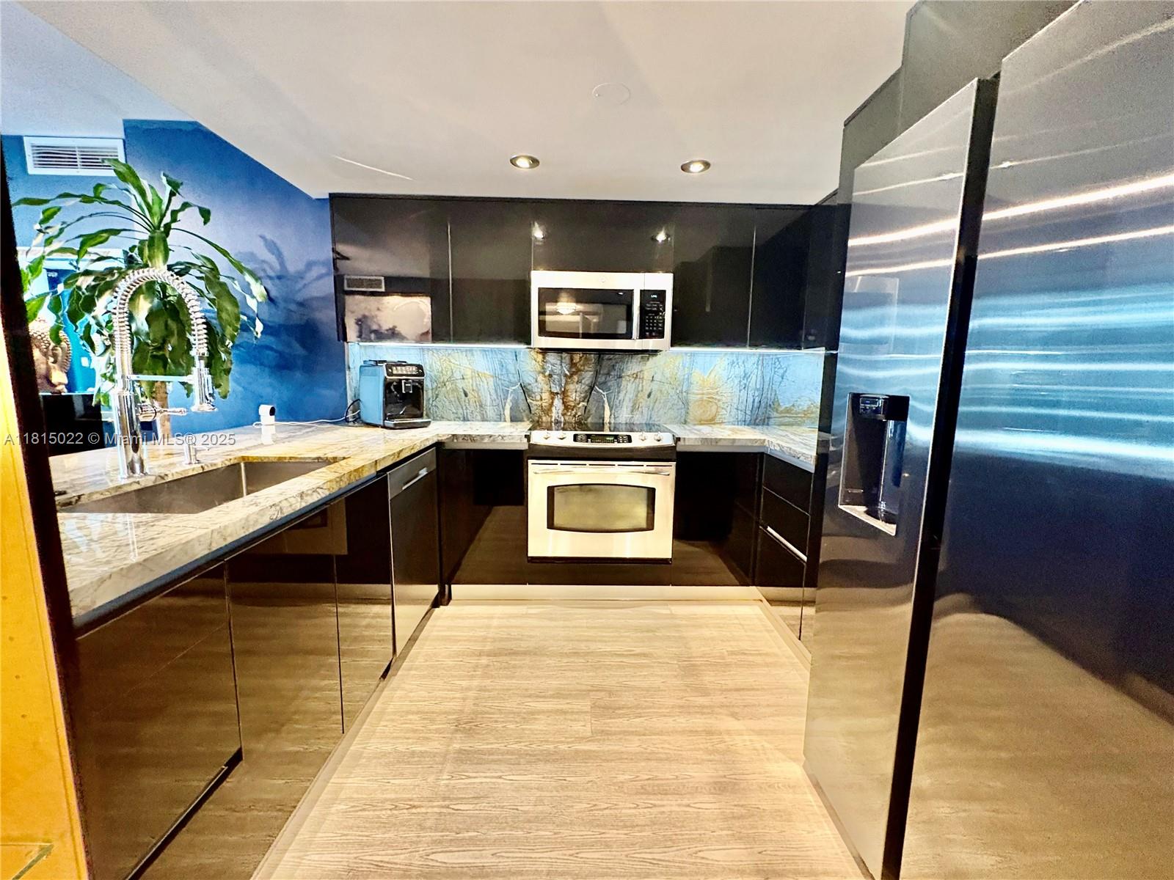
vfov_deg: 85.7
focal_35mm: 14
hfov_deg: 102.1
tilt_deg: -8.6
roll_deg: -0.6
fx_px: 475
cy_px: 440
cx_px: 587
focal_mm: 2.22
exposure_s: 1/39
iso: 800
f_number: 2.2
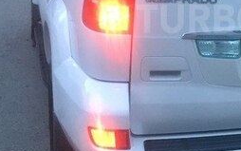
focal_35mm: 80
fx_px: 526
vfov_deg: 16.1
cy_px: 19
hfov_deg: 24.8
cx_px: 233
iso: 200
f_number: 2.2
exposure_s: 1/17
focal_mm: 4.15
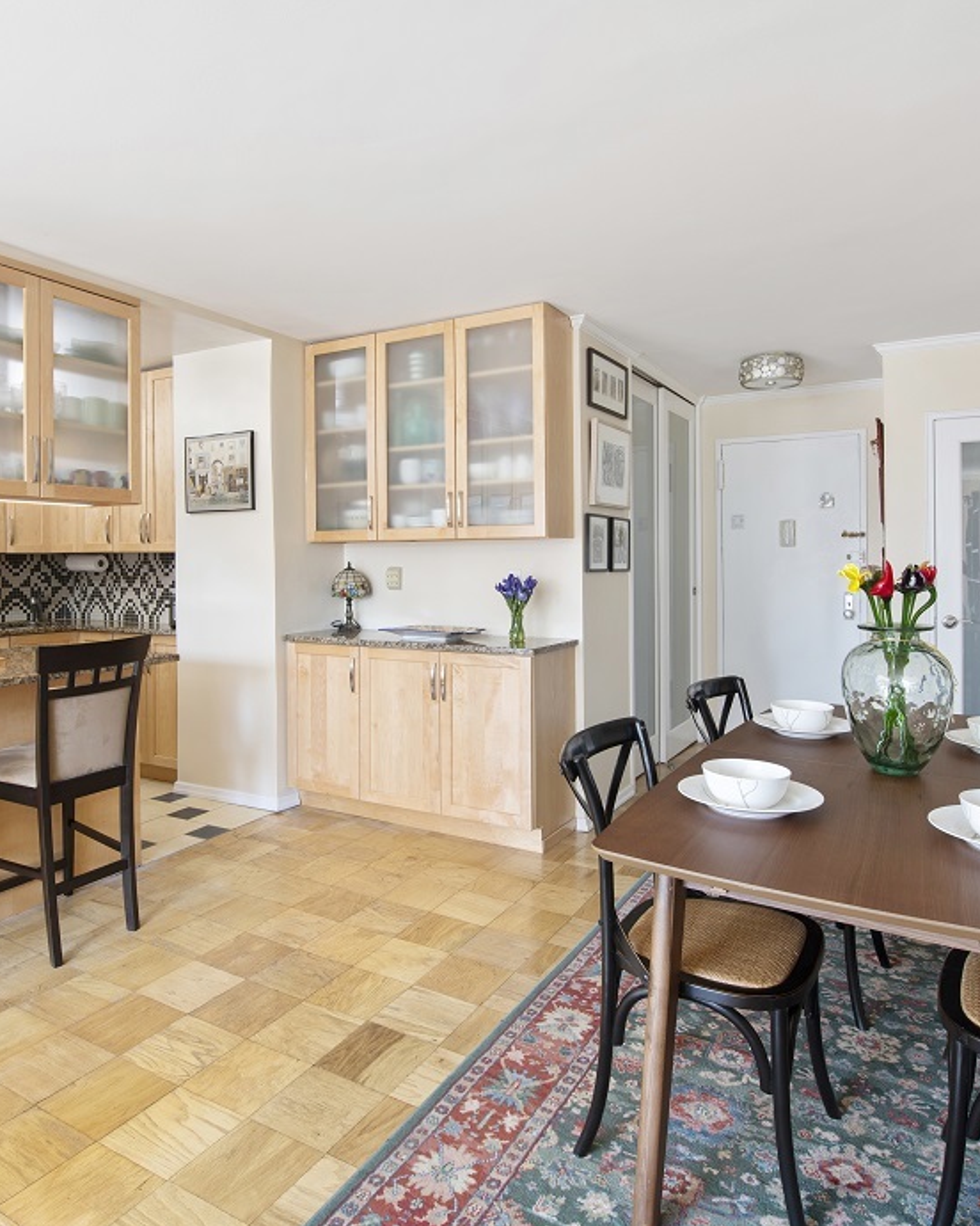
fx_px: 798
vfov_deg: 75.0
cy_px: 591
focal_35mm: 22
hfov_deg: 63.0
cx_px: 440
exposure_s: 1/2.5
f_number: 8
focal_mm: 15
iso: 100
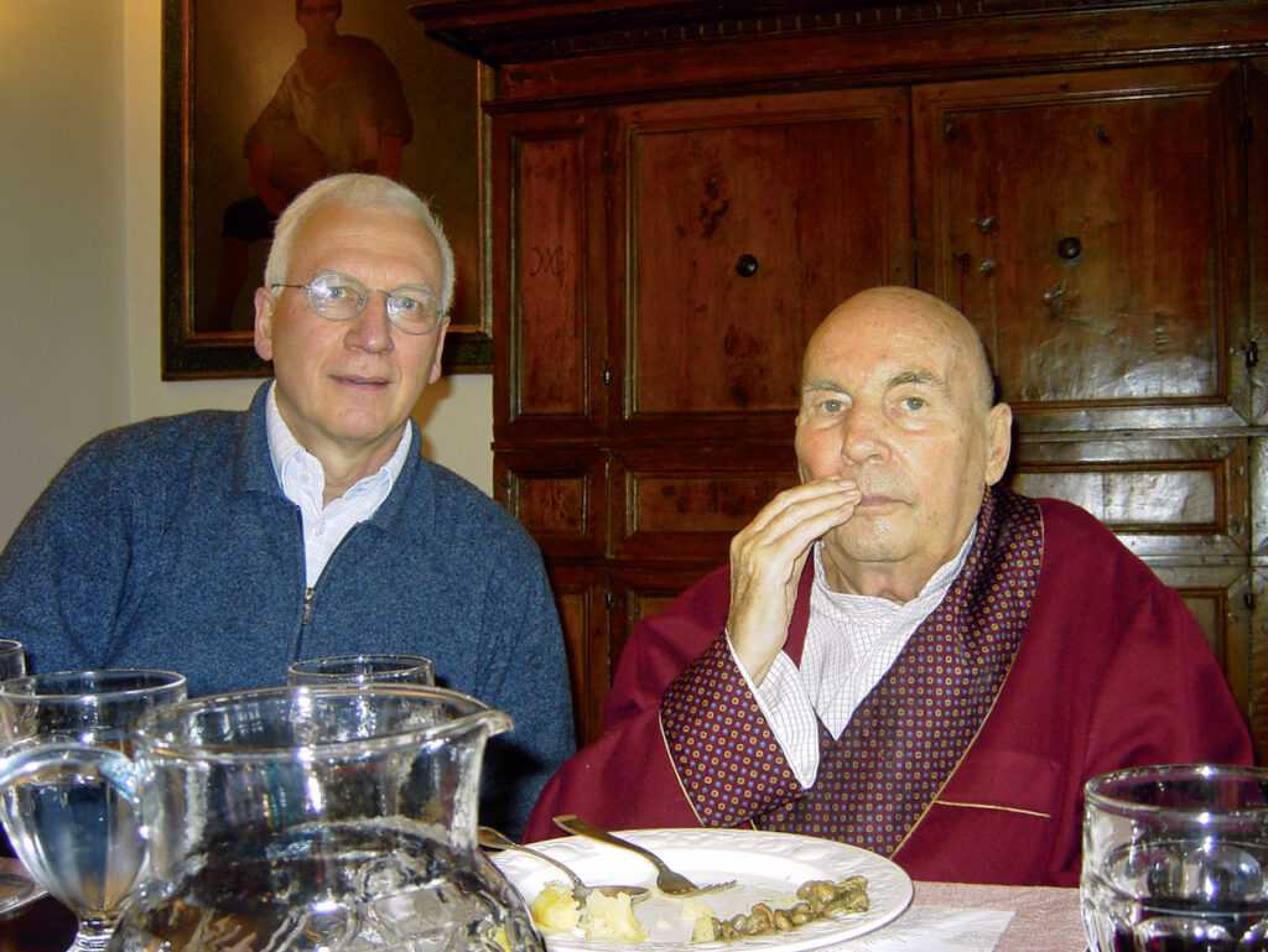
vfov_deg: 40.7
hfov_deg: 52.6
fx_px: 1283
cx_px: 634
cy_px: 476
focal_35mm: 35
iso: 100
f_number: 2.8
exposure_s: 1/50
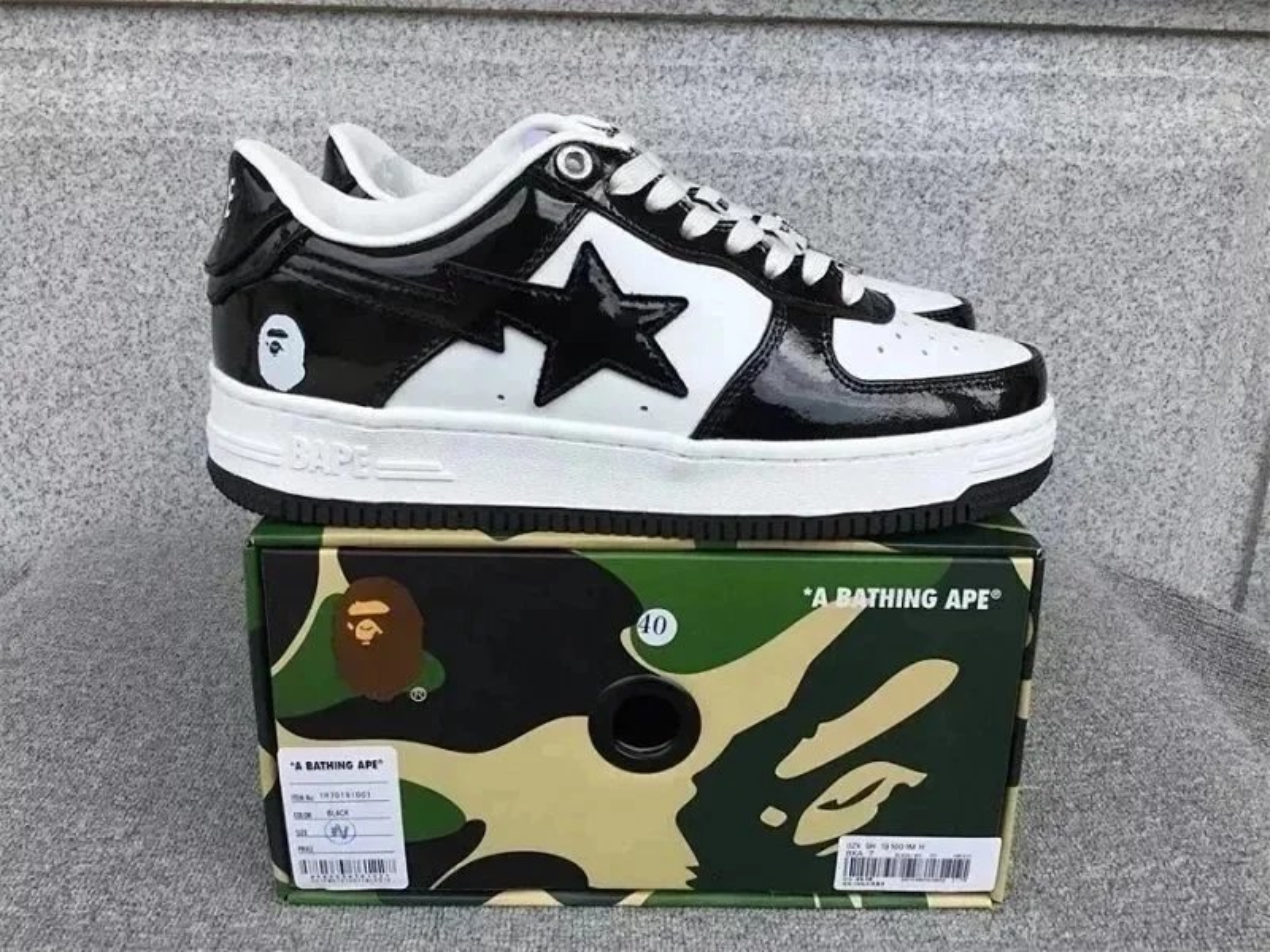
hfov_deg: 58.4
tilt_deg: -18.0
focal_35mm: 31
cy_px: 476
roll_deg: -0.6
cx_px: 635
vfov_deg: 45.4
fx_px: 1137
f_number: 2.4
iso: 25
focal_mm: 3.3
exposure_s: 1/570
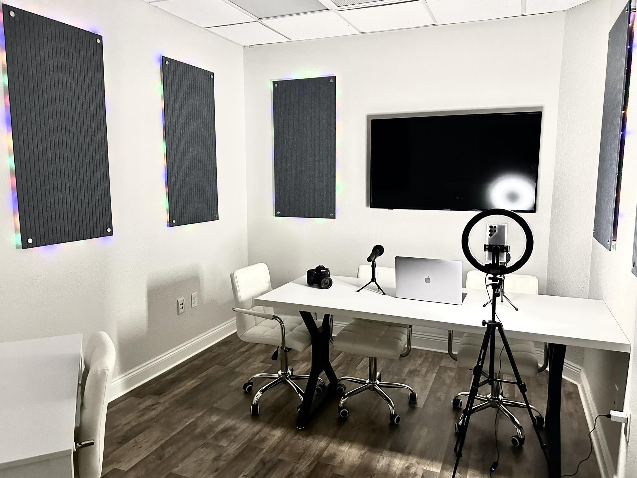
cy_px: 239
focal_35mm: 24
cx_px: 318
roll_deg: +2.1
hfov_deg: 71.6
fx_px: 442
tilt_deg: -6.6
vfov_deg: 56.8
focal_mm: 6.86
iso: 640
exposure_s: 1/60
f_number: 1.78
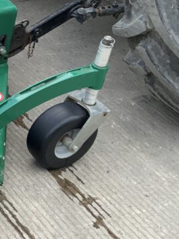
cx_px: -130
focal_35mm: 84
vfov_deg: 23.1
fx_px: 580
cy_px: 66
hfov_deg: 15.4
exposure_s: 1/210
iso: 16
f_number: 1.8
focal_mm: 3
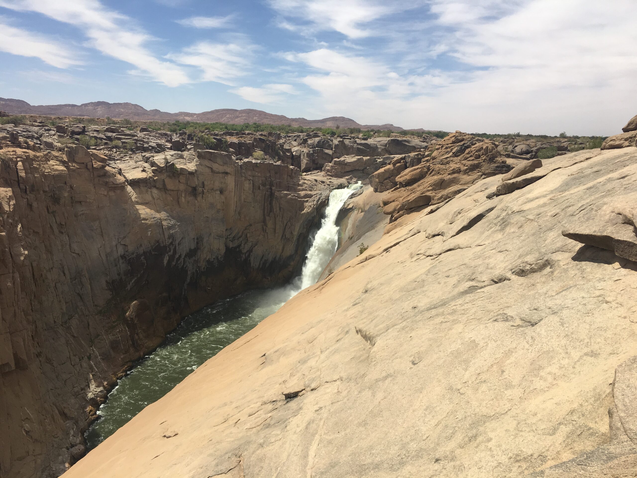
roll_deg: -2.0
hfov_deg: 61.7
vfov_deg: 48.2
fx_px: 534
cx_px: 318
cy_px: 239
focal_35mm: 29
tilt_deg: -10.5
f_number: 2.2
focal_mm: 4.15
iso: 25
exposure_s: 1/2747
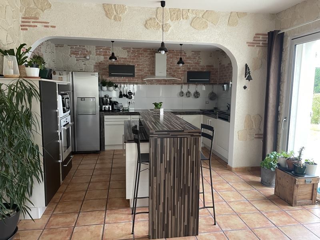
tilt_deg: -6.3
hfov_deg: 67.3
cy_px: 120
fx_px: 240
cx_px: 160
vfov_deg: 53.1
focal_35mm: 26
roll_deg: -0.6
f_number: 1.6
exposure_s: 1/50
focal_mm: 4.2
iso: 250
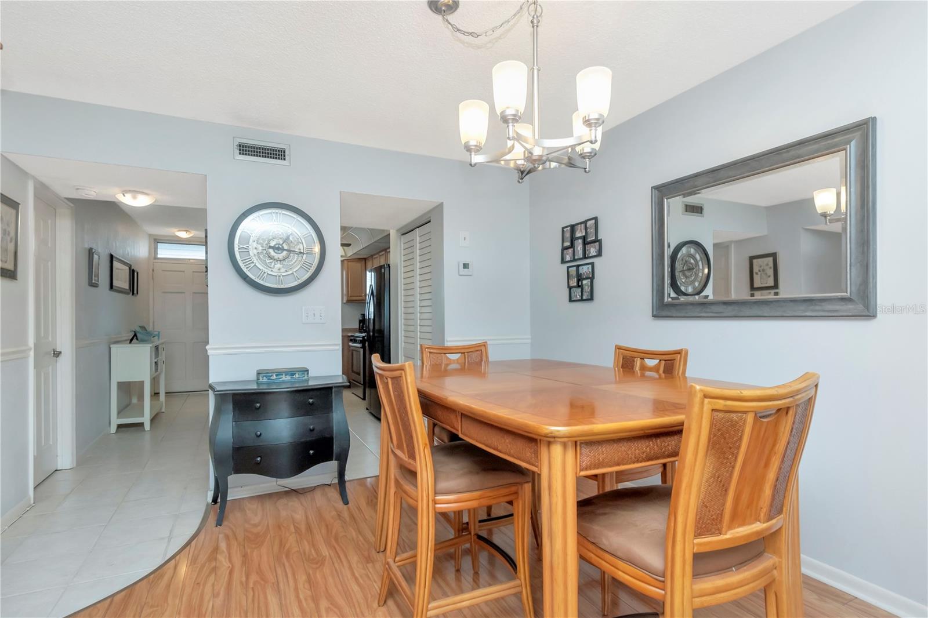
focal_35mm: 17
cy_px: 309
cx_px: 464
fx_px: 445
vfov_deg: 69.6
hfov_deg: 92.5
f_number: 8
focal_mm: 11.5
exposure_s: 1/100
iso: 500
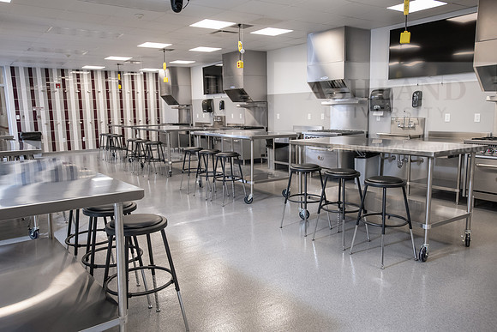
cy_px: 166
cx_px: 248
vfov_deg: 46.4
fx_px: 387
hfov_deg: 65.5
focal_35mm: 28
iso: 1600
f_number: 5.6
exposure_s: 1/160
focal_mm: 28
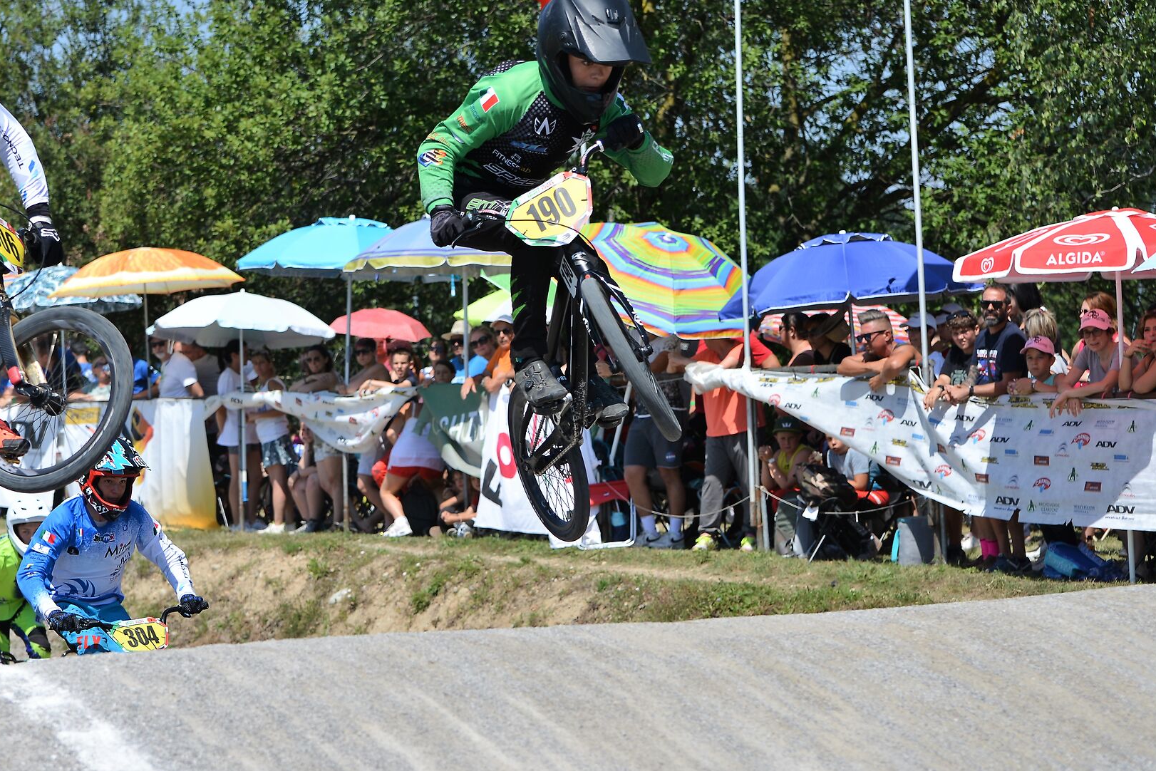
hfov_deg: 18.4
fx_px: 3565
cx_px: 469
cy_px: 343
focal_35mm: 111
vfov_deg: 12.3
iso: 100
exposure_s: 1/1000
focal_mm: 75
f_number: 5
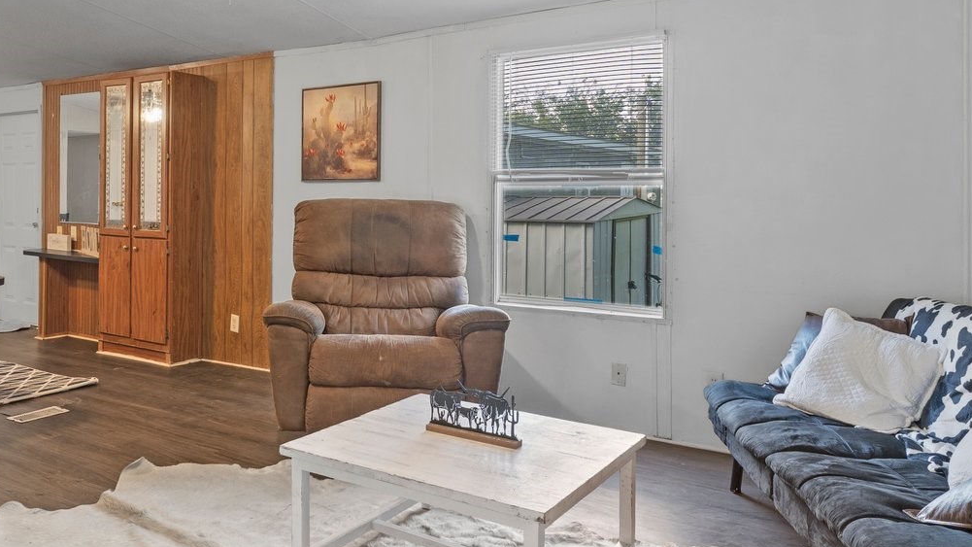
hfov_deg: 62.5
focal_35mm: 30
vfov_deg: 38.7
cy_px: 203
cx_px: 315
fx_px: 773
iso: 500
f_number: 9
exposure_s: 2
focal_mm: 14
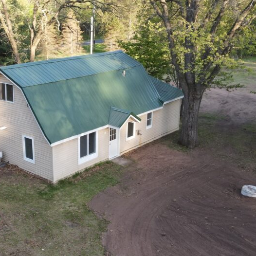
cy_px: 132
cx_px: 83
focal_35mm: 43
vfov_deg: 39.2
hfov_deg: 38.7
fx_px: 360
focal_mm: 4.5
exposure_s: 1/60
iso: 100
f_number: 2.8
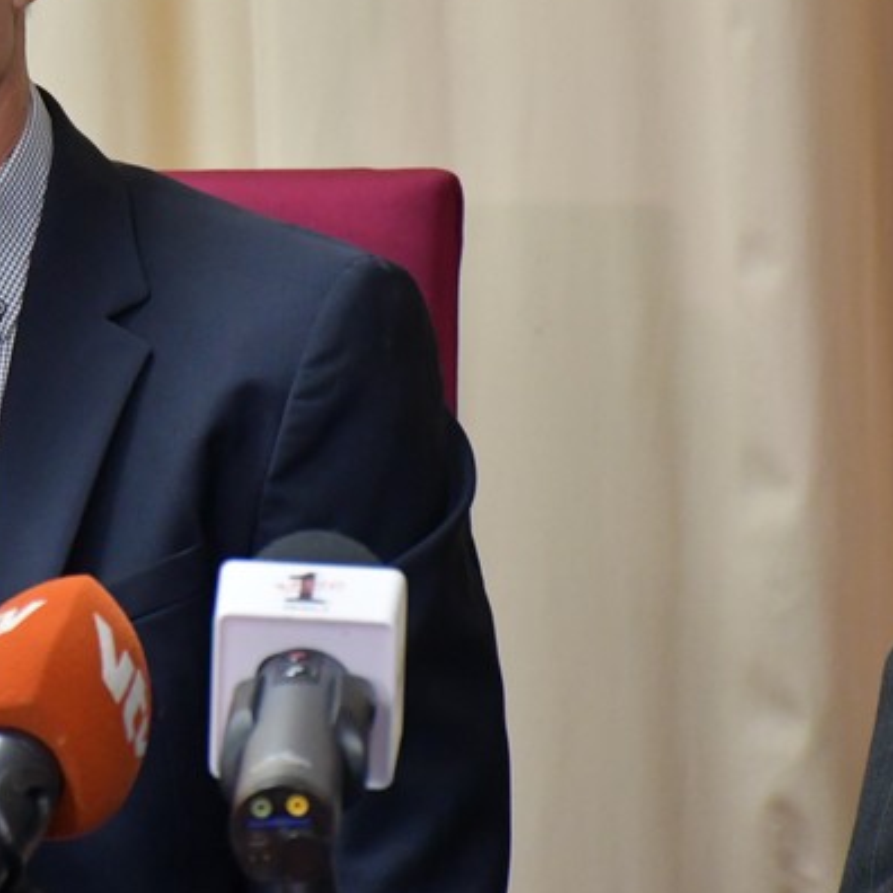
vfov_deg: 4.7
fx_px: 10770
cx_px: -25
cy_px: 195
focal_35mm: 369
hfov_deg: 4.7
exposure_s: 1/125
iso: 4000
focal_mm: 112
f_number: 5.6
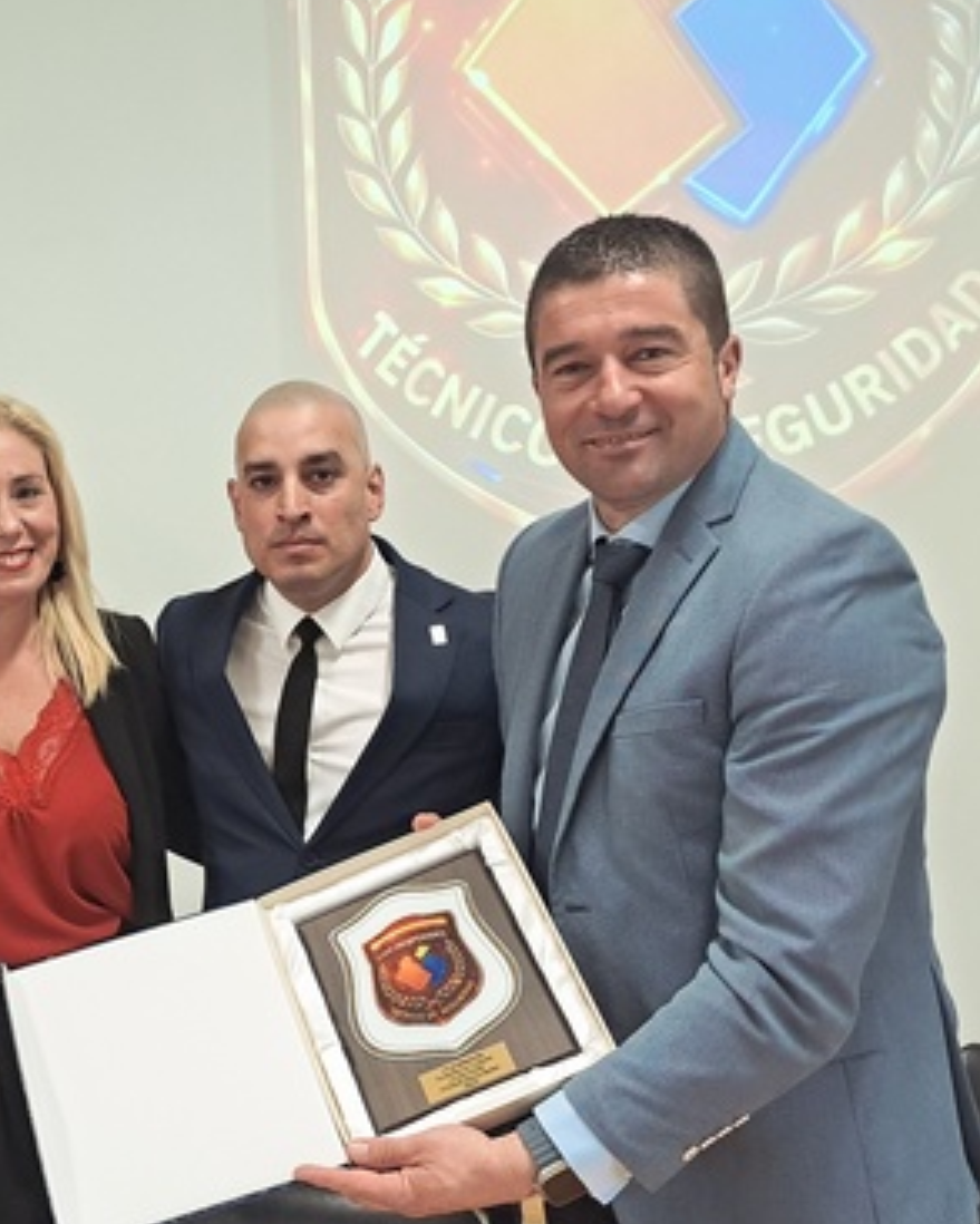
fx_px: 1740
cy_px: 742
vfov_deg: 38.6
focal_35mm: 48
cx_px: 184
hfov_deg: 30.6
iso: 250
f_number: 1.8
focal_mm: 4.65
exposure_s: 1/50
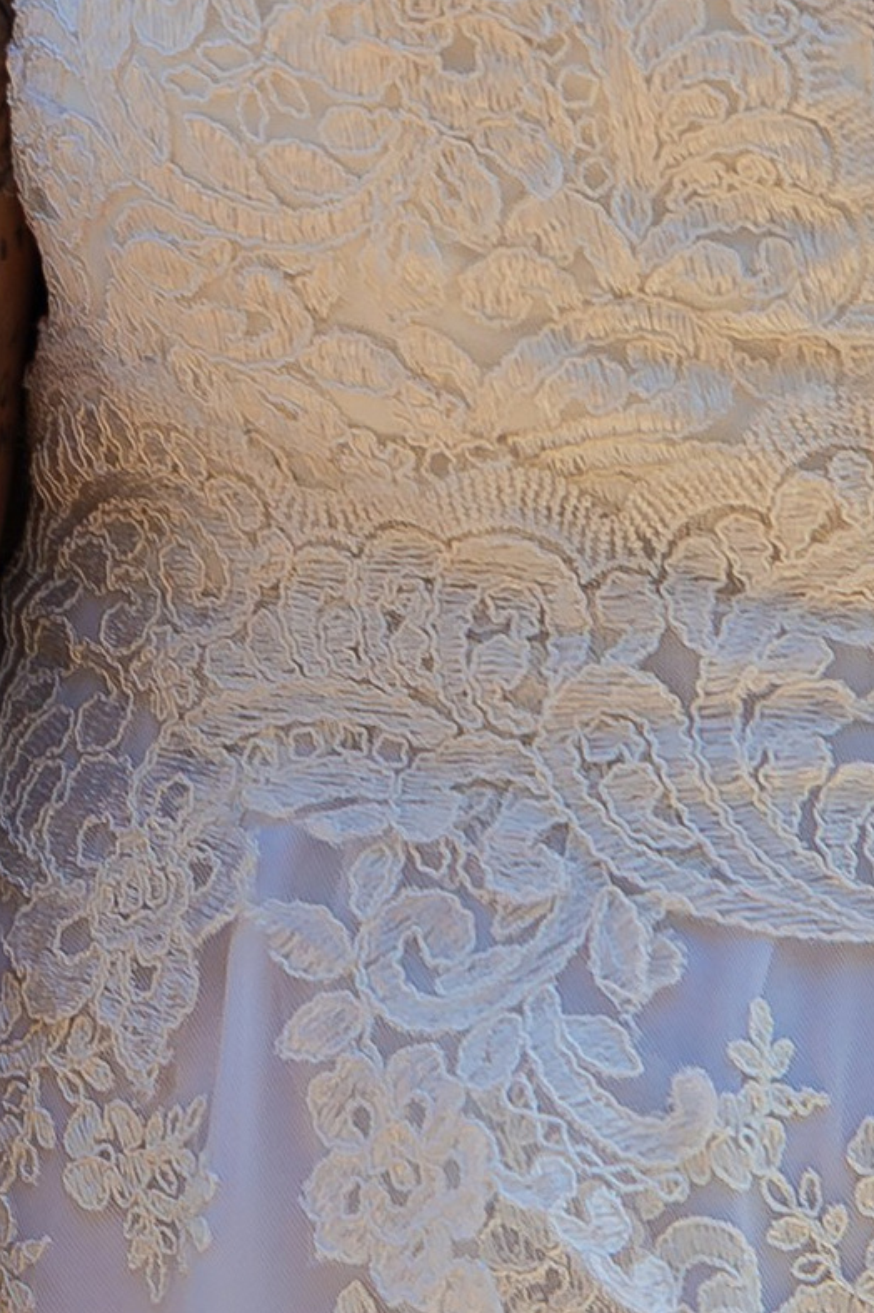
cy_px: -976
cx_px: 244
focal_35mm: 410
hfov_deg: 3.3
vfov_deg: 5.0
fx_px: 14943
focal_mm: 56
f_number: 3.5
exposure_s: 1/640
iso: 100
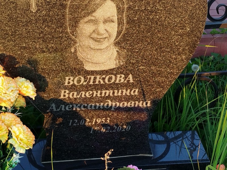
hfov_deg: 27.0
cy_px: 85
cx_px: 114
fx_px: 472
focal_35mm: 72
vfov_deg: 20.4
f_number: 1.7
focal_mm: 5.31
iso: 64
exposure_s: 1/100
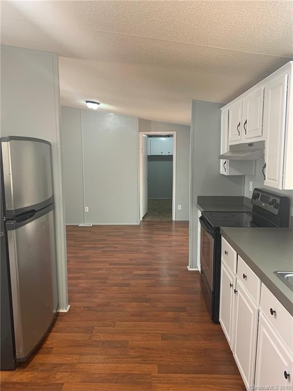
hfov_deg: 53.1
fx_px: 293
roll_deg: +0.2
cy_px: 196
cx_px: 146
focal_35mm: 26
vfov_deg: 67.3
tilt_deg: -5.7
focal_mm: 4.25
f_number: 1.8
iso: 100
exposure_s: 1/60
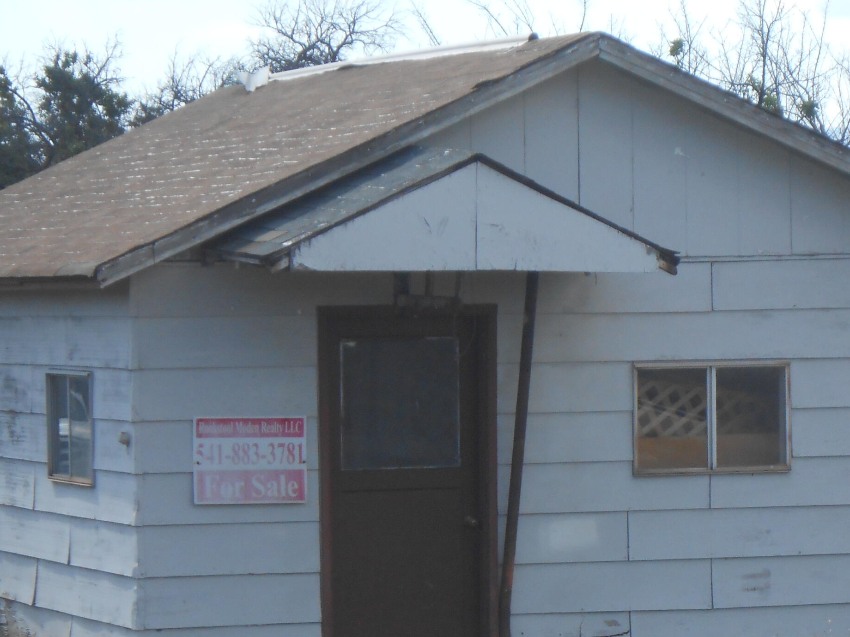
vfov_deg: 7.6
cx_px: 524
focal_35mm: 194
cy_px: 508
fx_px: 4764
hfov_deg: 10.2
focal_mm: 21.2
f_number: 5.5
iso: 200
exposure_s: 1/500
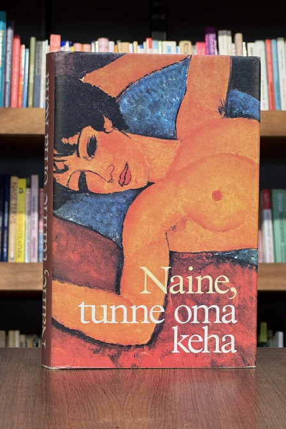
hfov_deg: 16.9
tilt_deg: +0.2
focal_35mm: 81
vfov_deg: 25.1
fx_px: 965
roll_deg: -0.5
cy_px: 215
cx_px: 148
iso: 160
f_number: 2.8
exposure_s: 1/99
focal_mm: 9
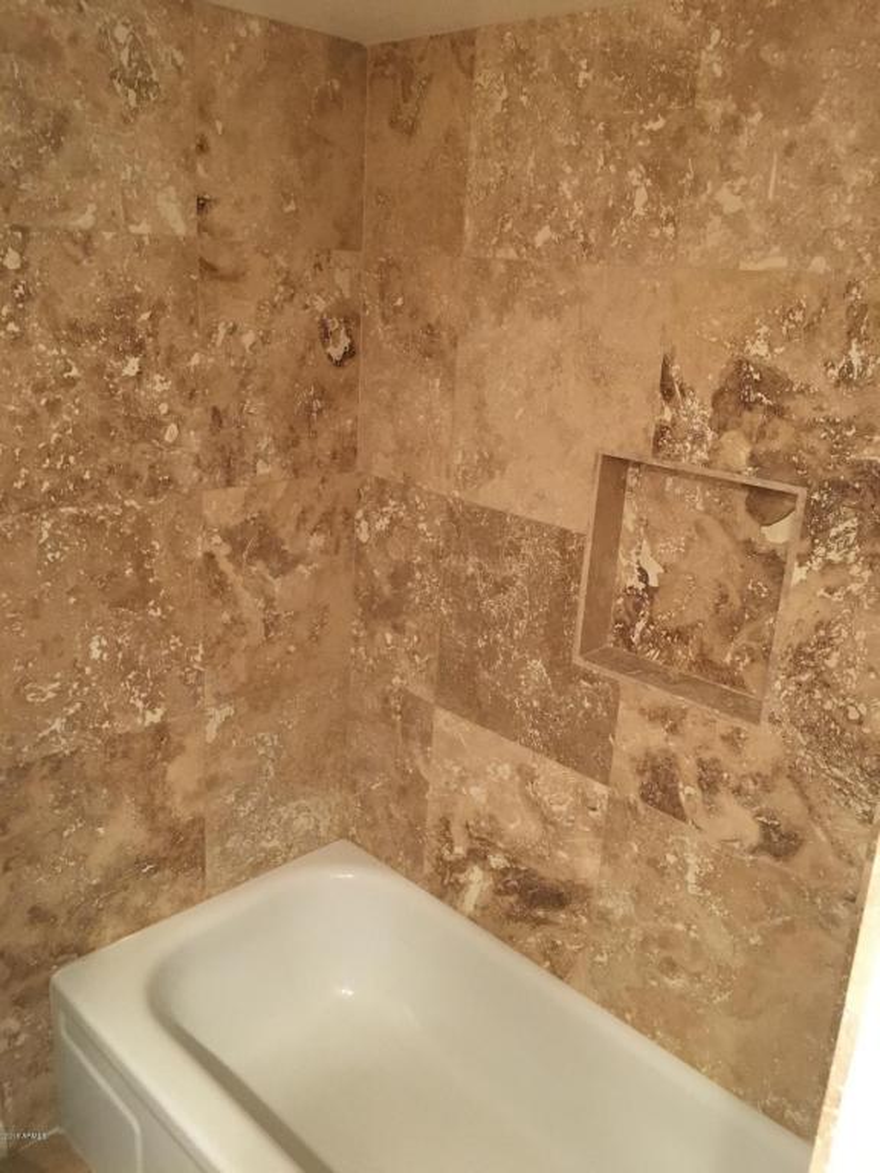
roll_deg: -3.3
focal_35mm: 29
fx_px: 983
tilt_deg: -18.2
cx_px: 440
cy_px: 586
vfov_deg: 61.7
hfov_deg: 48.2
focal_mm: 4.15
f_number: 2.2
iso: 160
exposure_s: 1/30
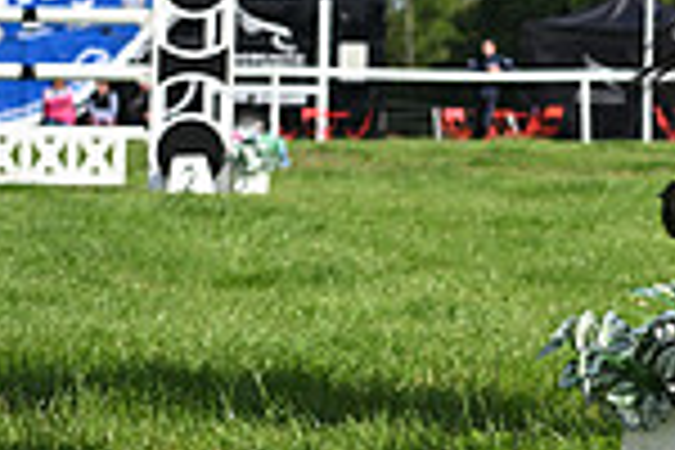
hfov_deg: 7.4
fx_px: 5062
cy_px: -259
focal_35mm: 270
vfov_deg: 5.0
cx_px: 1264
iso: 140
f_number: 4
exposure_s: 1/1250
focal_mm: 70
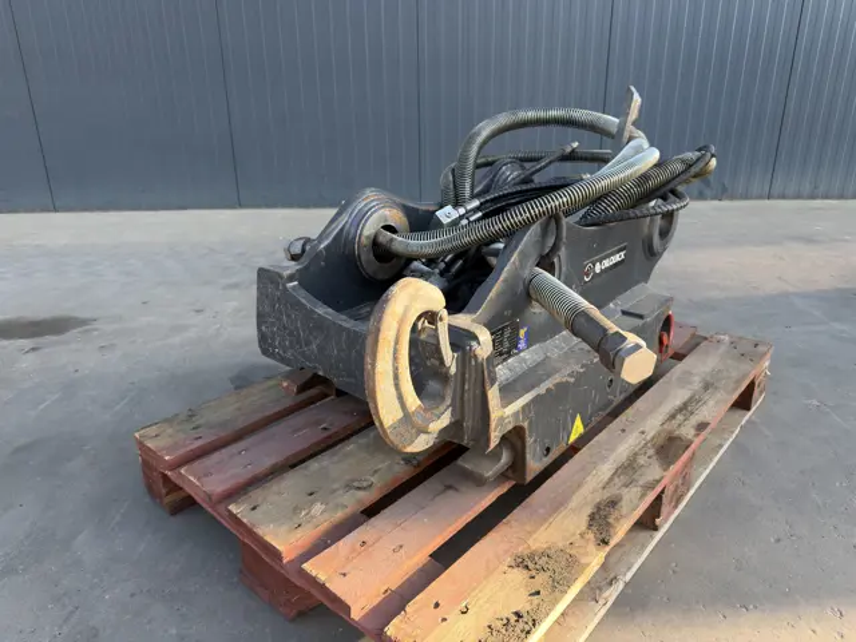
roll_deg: -0.6
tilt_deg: -19.3
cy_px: 321
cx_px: 428
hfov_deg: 71.6
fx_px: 593
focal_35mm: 24
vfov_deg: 56.8
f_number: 1.78
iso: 80
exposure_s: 1/324
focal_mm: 6.76
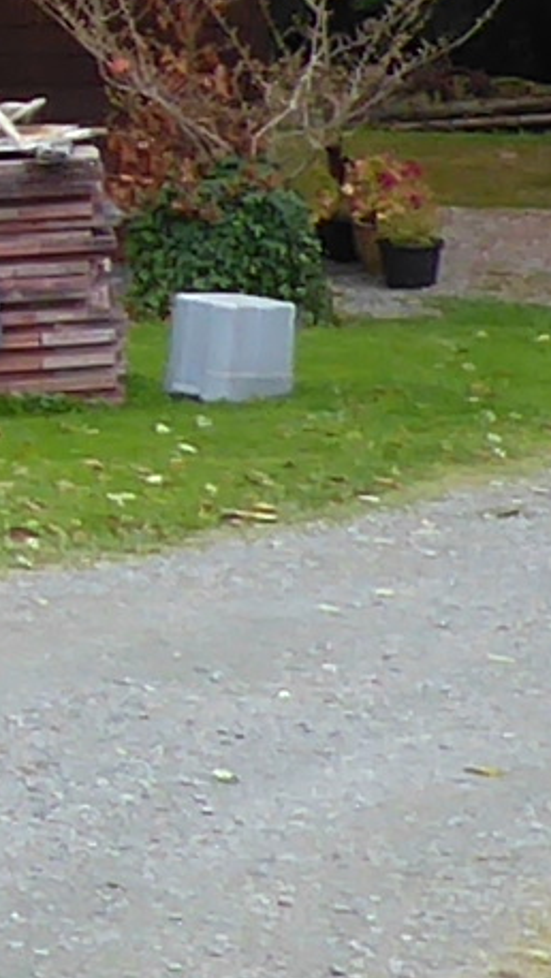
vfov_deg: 7.7
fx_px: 7161
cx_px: -1698
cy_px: -243
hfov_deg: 4.1
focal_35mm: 276
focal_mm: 5
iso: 80
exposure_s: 1/80
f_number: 3.5
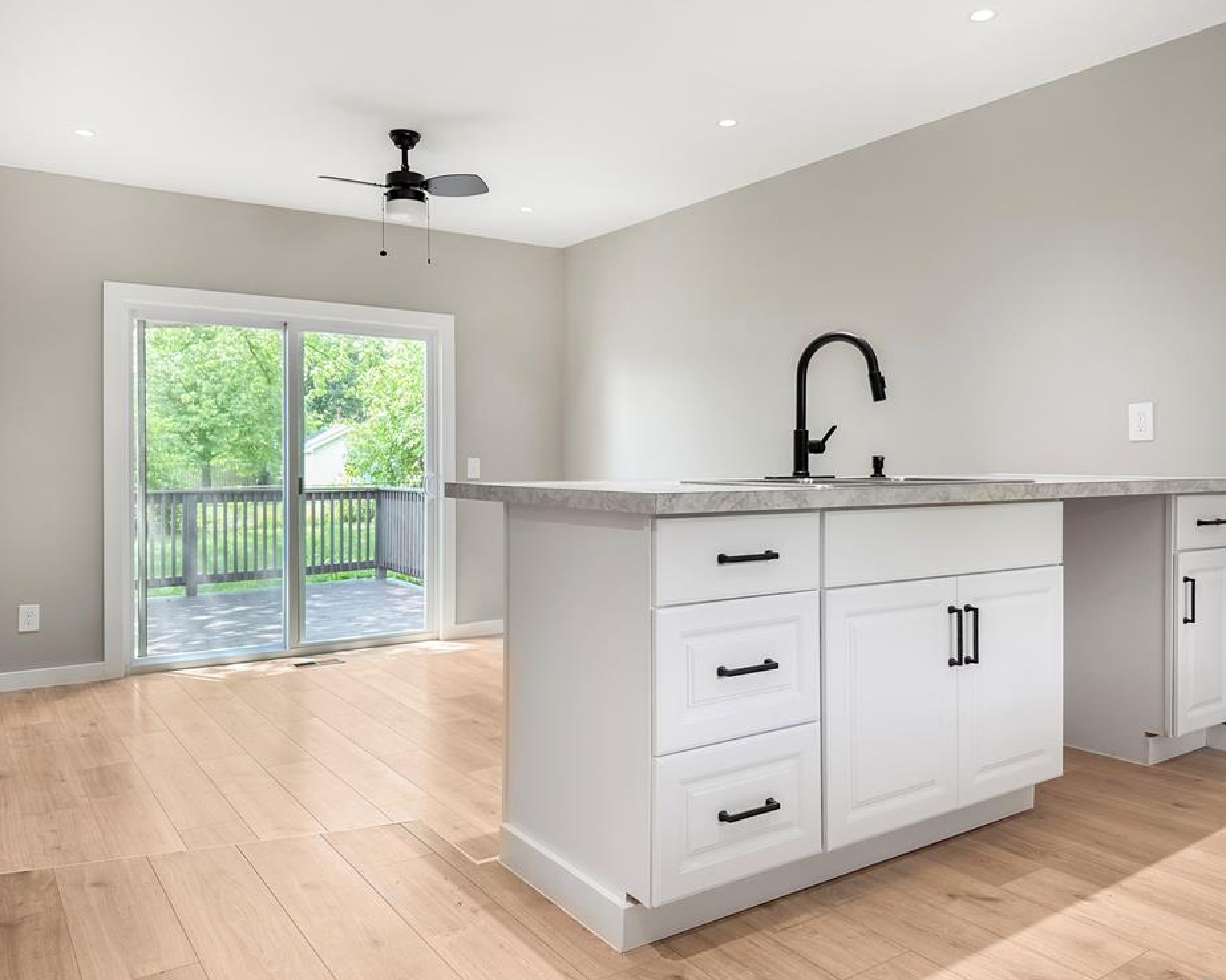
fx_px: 943
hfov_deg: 66.0
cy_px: 502
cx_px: 651
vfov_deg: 54.9
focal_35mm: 26
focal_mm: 6.86
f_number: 1.8
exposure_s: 1/120
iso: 80
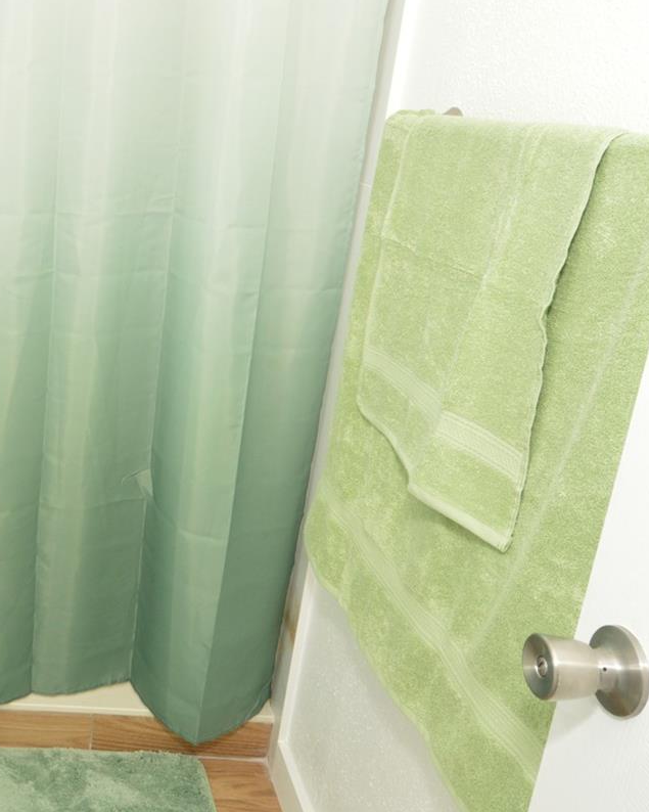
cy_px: 358
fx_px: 816
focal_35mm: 34
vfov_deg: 52.7
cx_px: 16
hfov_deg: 38.9
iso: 400
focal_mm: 12
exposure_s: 1/80
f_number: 10
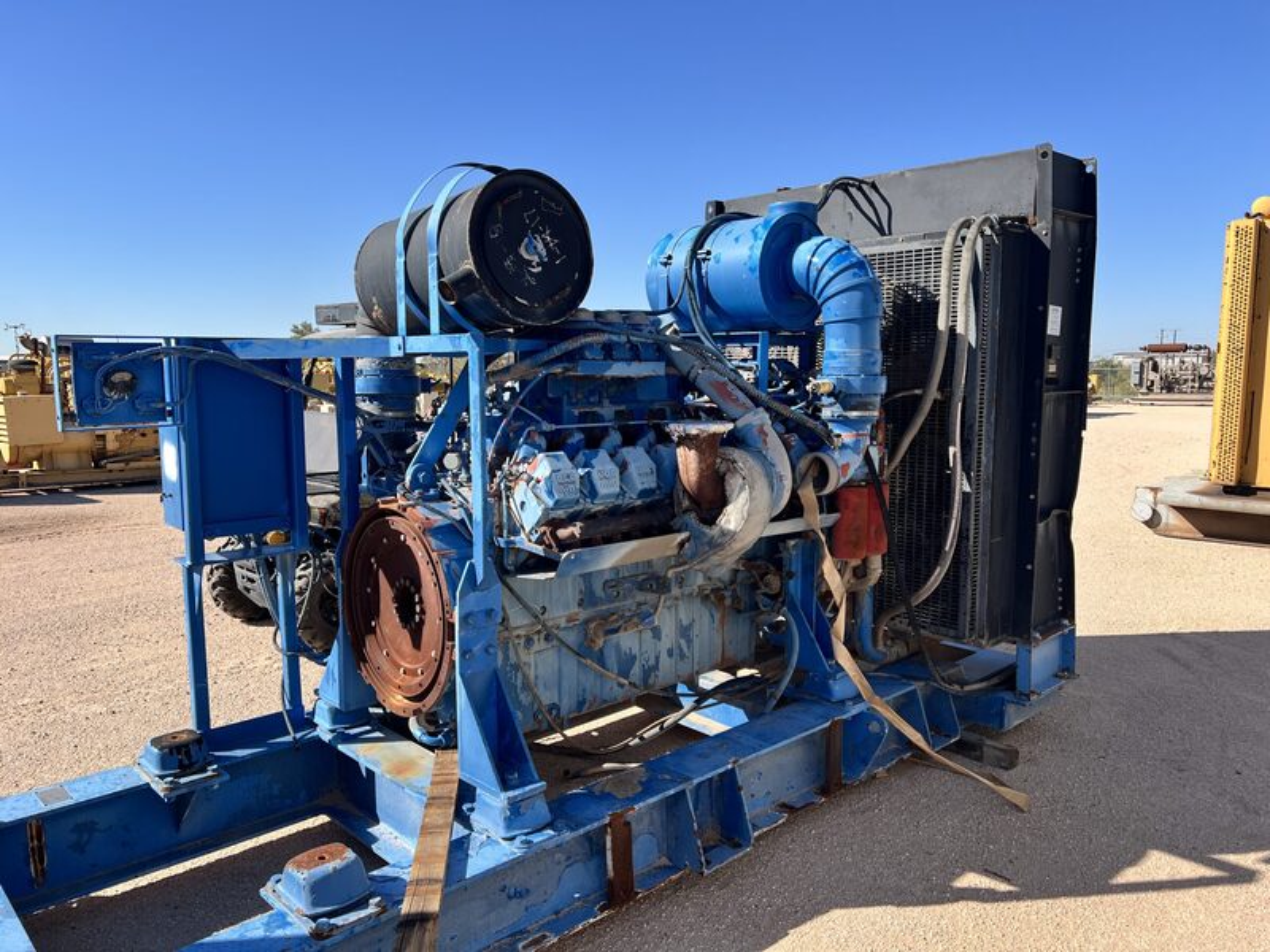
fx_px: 954
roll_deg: +1.1
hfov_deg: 67.3
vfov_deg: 53.1
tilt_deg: -6.7
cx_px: 635
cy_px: 476
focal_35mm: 26
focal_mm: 5.7
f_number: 1.5
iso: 50
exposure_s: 1/2632
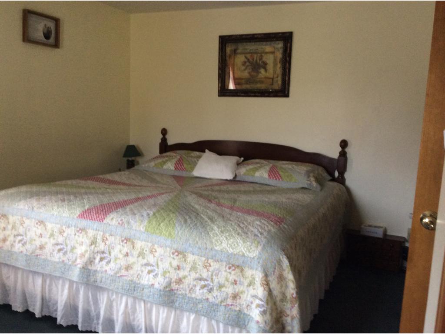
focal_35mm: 32
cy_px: 167
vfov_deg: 44.2
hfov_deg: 56.8
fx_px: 411
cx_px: 222
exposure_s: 1/24
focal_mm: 3.3
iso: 100
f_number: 2.4
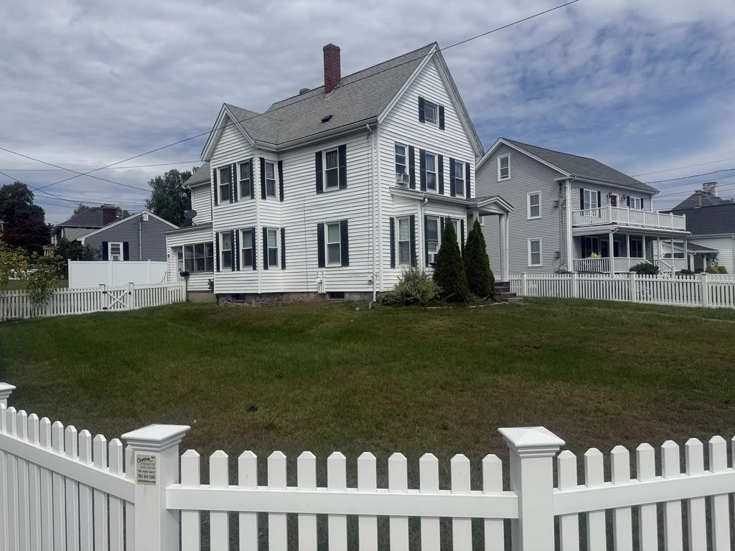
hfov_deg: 71.6
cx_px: 368
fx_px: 510
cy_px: 276
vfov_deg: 56.8
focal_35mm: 24
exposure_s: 1/9091
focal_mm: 6.76
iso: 80
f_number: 1.78
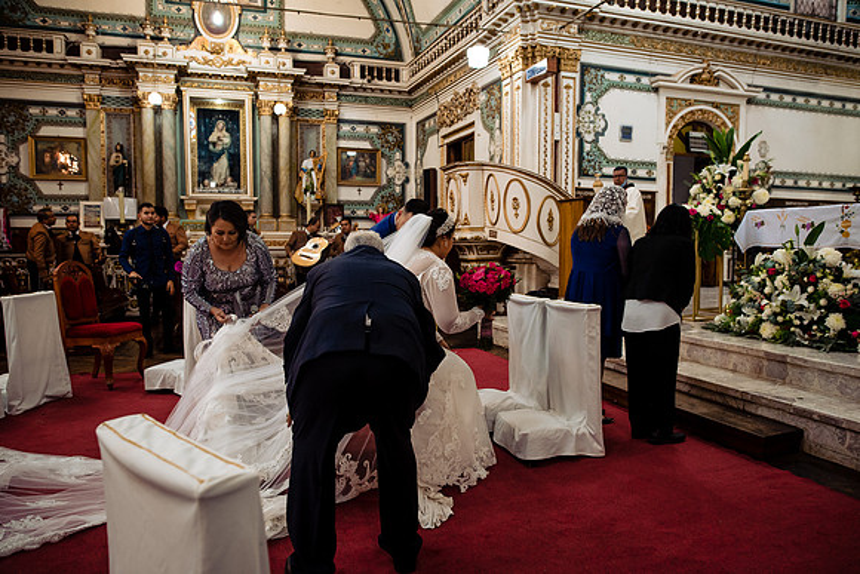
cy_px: 287
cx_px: 430
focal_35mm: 25
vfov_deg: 51.3
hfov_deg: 71.5
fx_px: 597
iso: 1250
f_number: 3.2
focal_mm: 25
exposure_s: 1/100
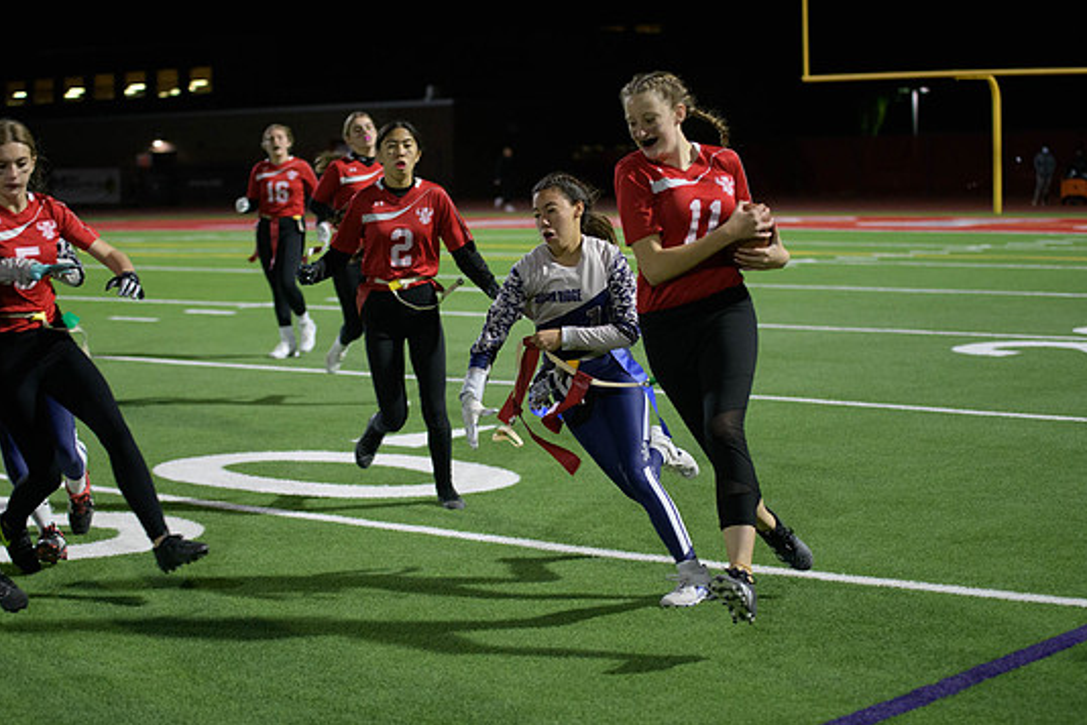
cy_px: 355
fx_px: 2295
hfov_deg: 26.7
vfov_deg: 17.9
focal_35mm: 76
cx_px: 539
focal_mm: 70
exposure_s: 1/640
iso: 3200
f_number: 2.8
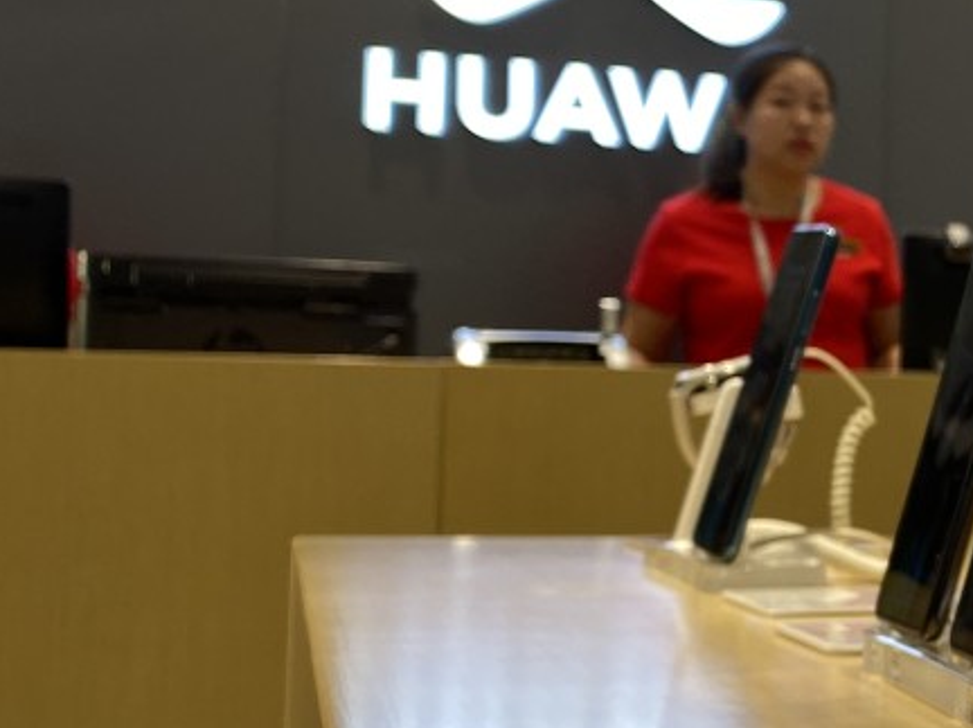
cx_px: 1430
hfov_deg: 21.5
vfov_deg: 19.1
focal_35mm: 77
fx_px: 2162
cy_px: 390
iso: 32
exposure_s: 1/110
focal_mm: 4.25
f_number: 1.8
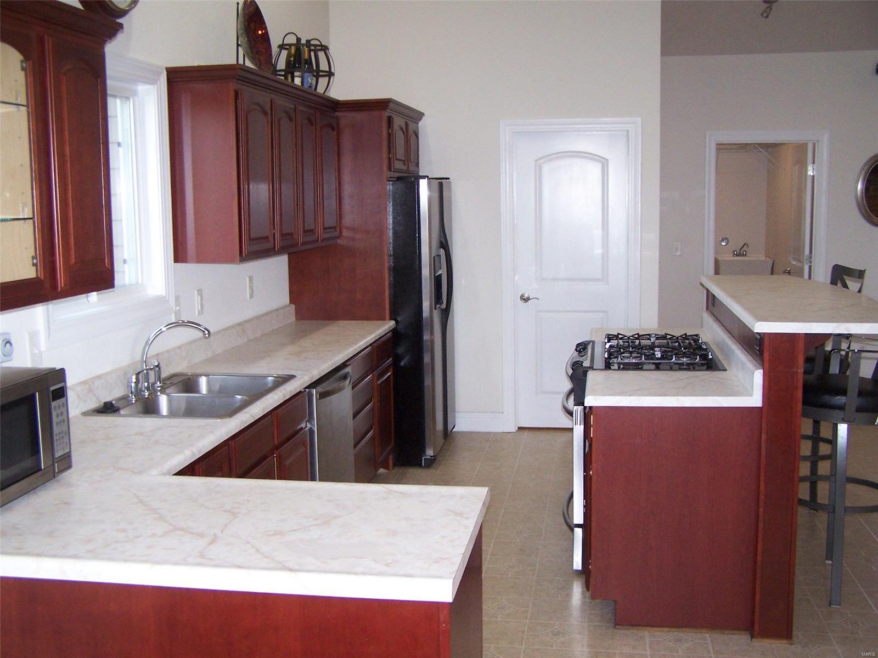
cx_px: 439
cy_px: 329
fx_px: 964
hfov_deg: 49.0
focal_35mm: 38
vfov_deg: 37.7
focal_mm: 6.3
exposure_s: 1/60
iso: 140
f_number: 2.8
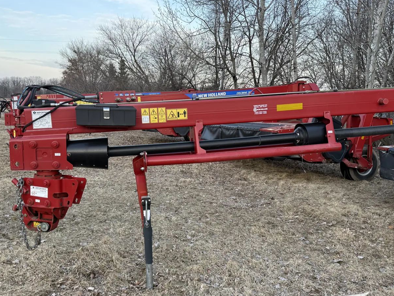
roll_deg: -2.5
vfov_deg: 44.1
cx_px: 188
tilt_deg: -9.4
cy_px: 162
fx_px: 364
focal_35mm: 32
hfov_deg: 56.8
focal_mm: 6.76
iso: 100
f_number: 1.78
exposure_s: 1/435
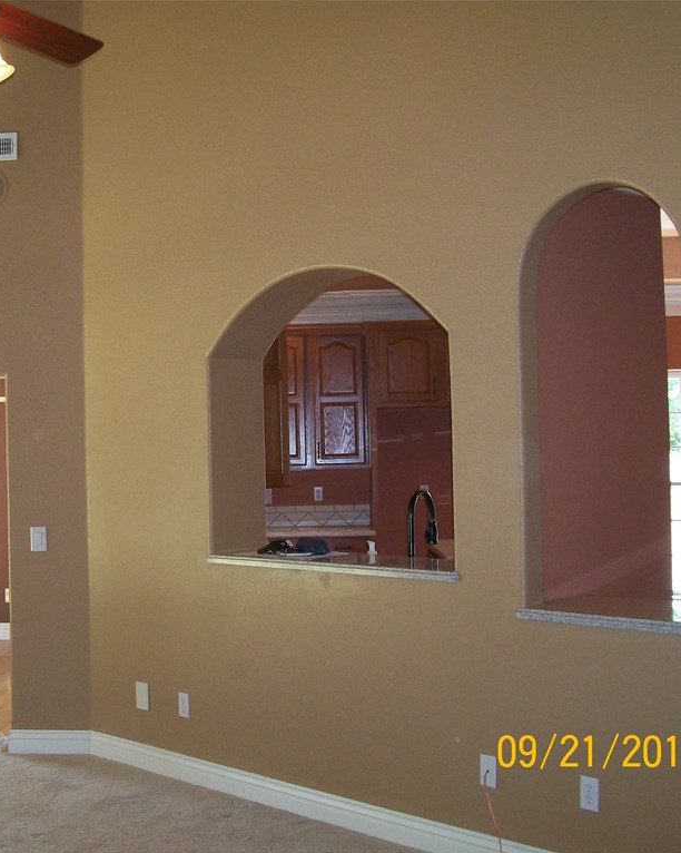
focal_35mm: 47
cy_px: 426
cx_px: 191
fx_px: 1185
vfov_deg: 39.6
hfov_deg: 31.6
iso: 140
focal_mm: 6
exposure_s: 1/64
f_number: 2.7
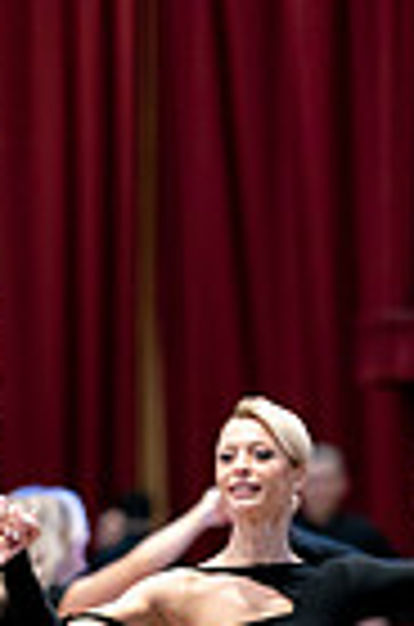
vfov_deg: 7.3
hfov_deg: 5.0
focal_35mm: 276
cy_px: 1009
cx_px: 248
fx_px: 4785
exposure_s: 1/500
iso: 2500
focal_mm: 85
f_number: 1.4
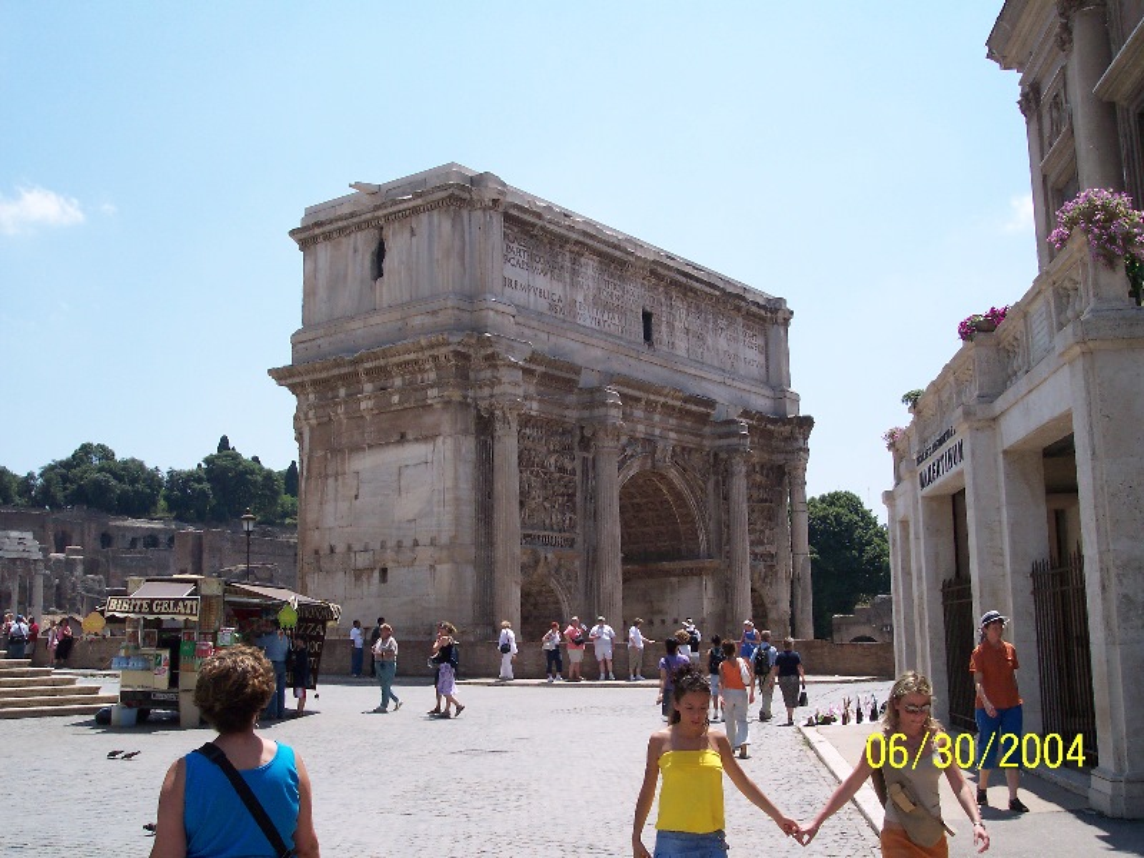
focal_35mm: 38
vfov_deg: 37.7
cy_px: 429
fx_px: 1256
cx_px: 572
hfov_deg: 49.0
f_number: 4.8
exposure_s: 1/700
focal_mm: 8
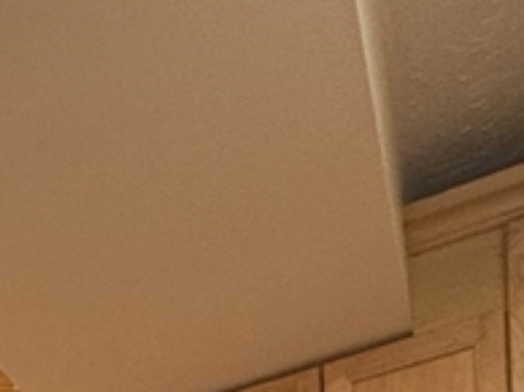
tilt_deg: -2.1
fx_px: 1119
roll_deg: +3.6
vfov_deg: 13.1
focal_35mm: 74
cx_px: -165
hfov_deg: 23.2
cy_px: 1011
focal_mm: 2.22
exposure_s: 1/60
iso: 500
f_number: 2.2
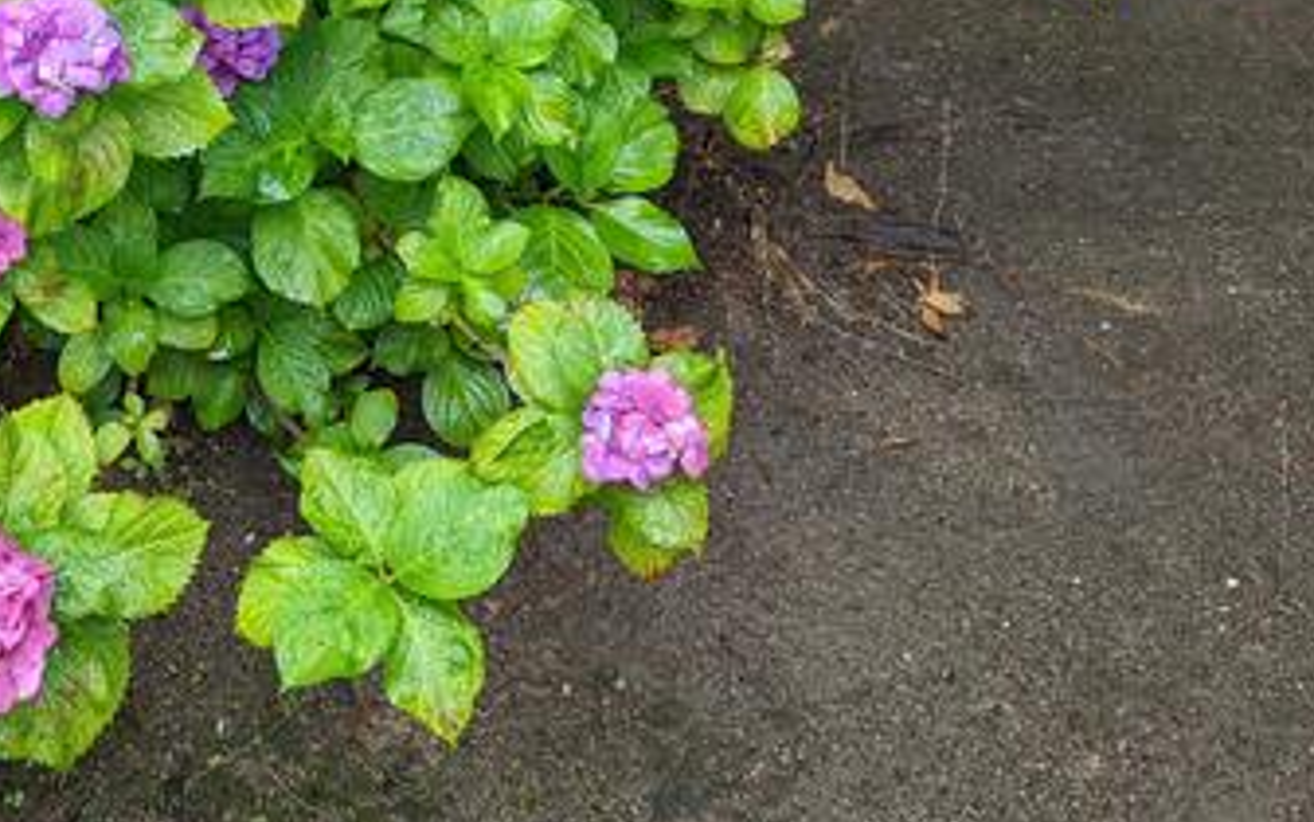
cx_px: 74
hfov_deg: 35.4
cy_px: -14
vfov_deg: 23.3
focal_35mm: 53
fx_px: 1898
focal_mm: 6.81
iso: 45
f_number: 1.85
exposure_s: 1/219
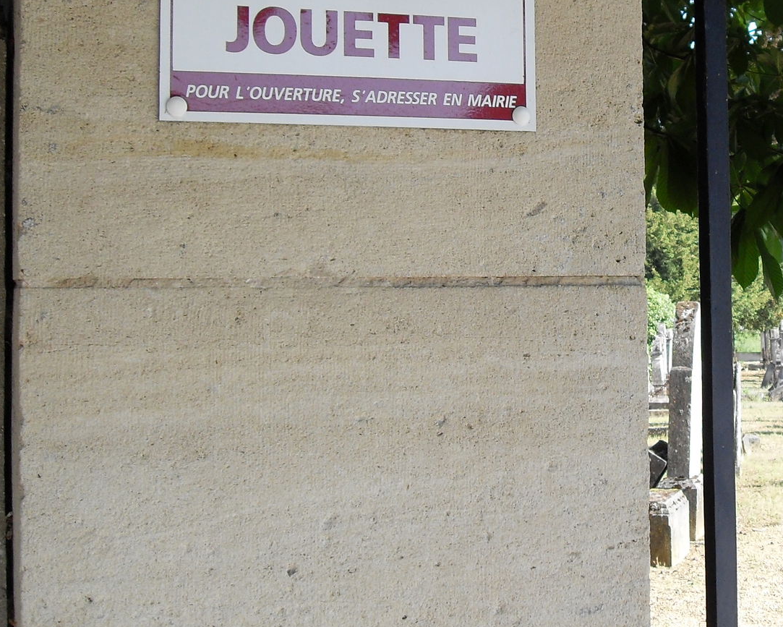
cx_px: 662
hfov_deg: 28.7
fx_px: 1484
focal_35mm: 64
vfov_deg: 23.8
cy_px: 224
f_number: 2.8
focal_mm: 6.3
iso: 80
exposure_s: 1/180
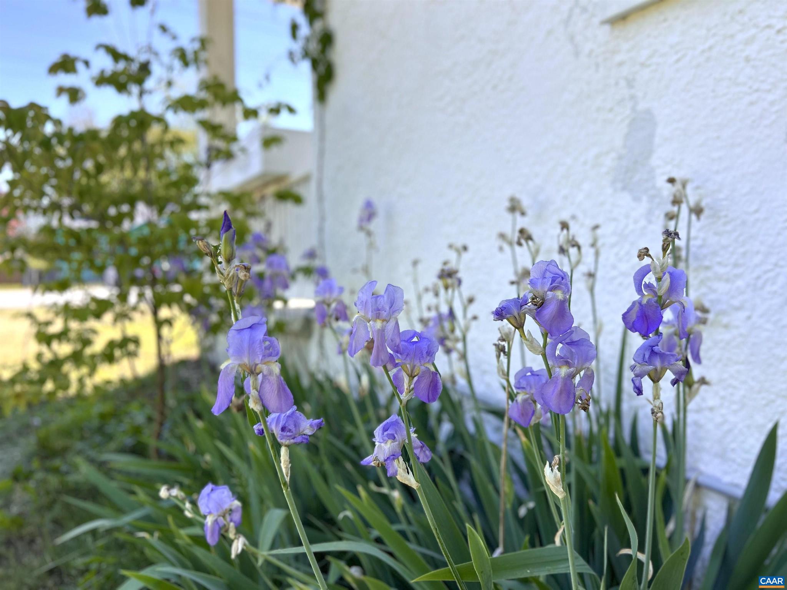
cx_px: 394
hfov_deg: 67.3
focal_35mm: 26
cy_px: 295
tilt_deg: +0.7
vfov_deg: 53.1
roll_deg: +0.7
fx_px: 591
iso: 50
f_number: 1.5
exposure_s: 1/646
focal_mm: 5.7
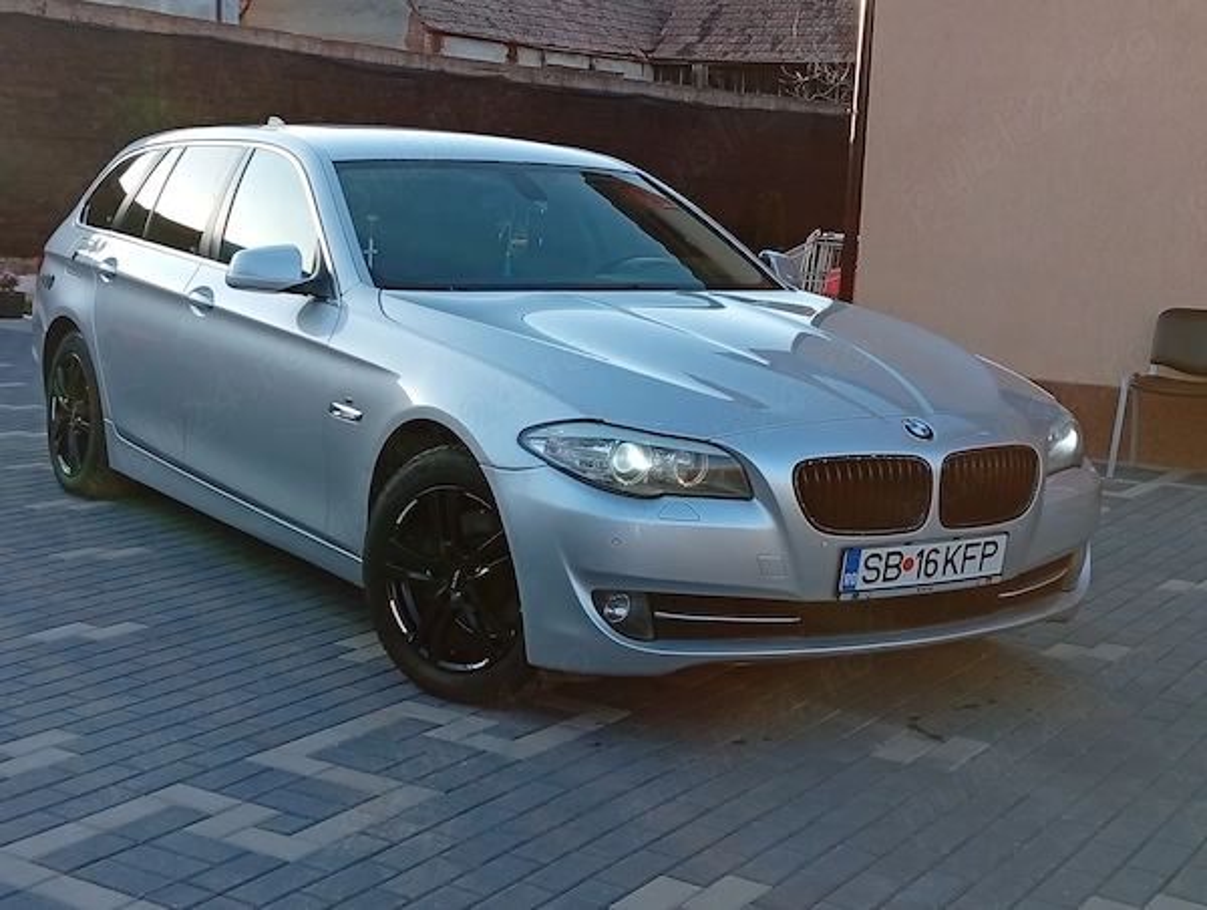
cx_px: 604
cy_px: 455
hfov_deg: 36.8
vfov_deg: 28.1
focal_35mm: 52
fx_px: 1816
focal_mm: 3.96
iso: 50
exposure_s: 1/104
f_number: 1.8
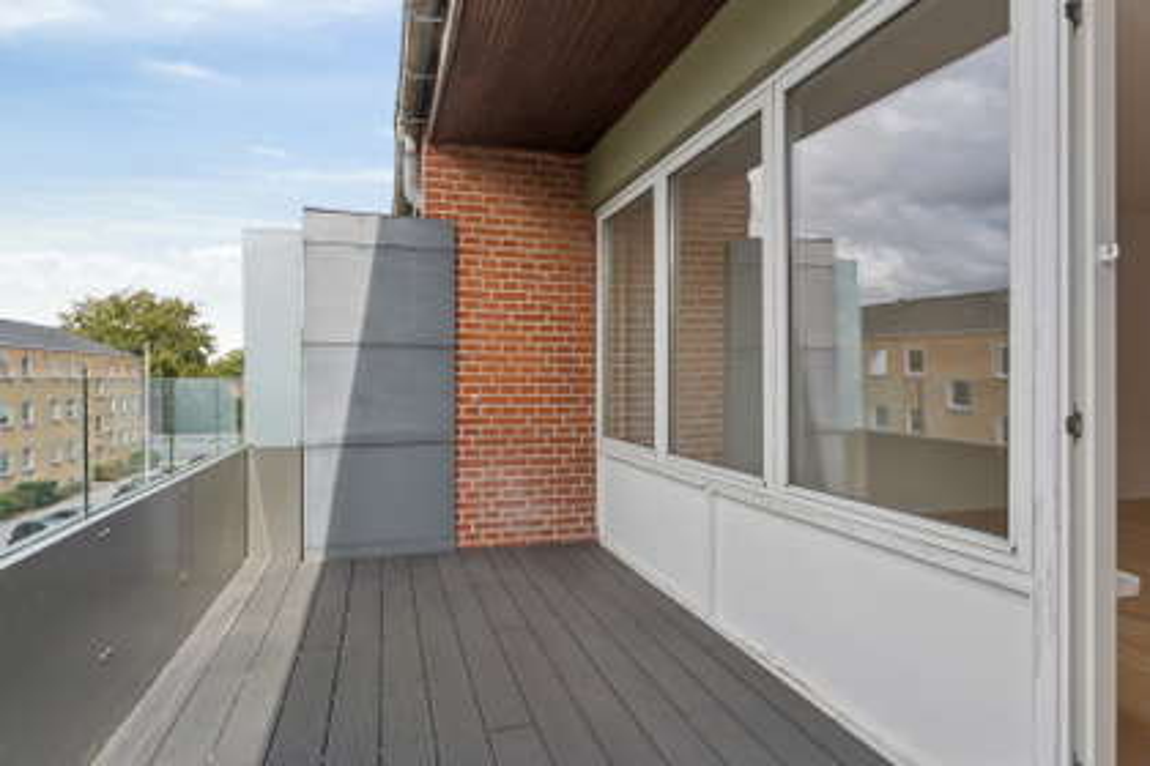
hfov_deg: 79.2
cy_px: 383
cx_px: 575
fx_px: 695
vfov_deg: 57.8
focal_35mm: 22
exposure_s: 1/160
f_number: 8
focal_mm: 14.5
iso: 200
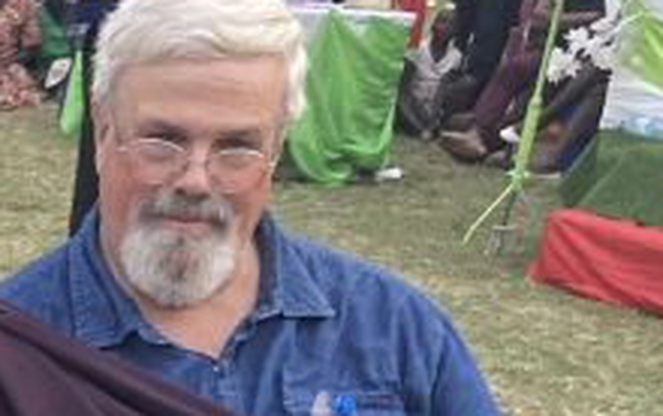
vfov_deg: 9.3
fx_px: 2496
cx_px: -705
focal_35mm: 138
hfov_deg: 13.0
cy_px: 636
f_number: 1.8
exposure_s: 1/70
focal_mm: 3.99
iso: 80
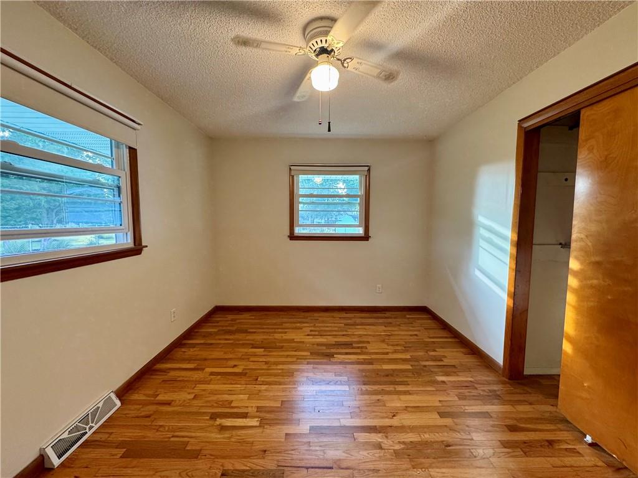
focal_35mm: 14
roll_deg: -0.2
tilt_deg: -5.3
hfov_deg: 102.1
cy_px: 239
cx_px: 319
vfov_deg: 85.7
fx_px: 258
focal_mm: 2.22
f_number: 2.2
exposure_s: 1/60
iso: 250
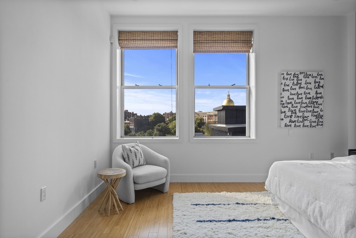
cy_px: 119
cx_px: 178
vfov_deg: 61.9
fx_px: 198
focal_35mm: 20
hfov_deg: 84.0
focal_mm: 20
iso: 320
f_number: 7.1
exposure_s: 1/40
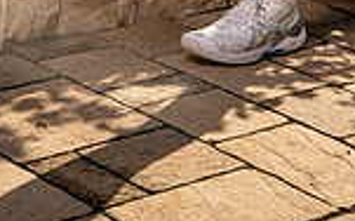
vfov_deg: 8.3
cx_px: 233
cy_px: -294
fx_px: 1411
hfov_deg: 14.3
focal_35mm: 146
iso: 125
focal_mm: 48
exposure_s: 1/320
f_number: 5.6
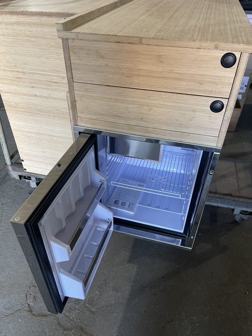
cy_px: 168
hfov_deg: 53.1
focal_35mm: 26
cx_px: 126
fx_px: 252
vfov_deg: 67.3
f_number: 1.6
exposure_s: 1/60
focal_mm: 5.1
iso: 160
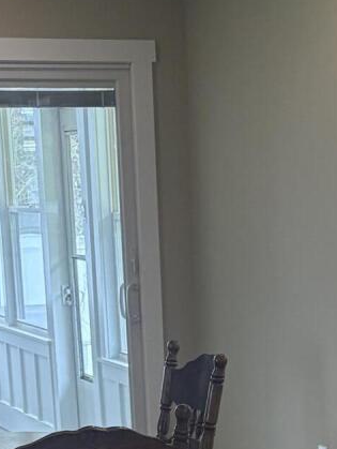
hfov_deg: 11.9
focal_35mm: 124
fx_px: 1607
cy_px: 748
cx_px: 297
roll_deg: +0.4
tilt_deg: -18.6
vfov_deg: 14.4
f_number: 1.6
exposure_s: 1/120
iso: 160
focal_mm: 5.96
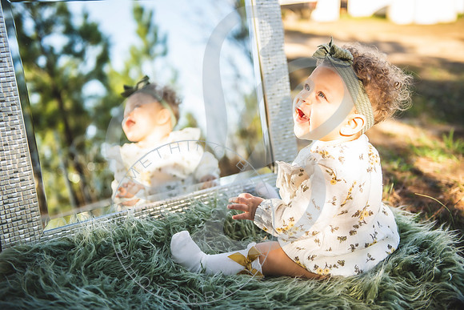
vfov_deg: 29.9
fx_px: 580
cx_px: 232
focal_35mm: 45
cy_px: 155
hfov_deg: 43.6
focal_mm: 45
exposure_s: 1/800
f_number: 2.8
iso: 200
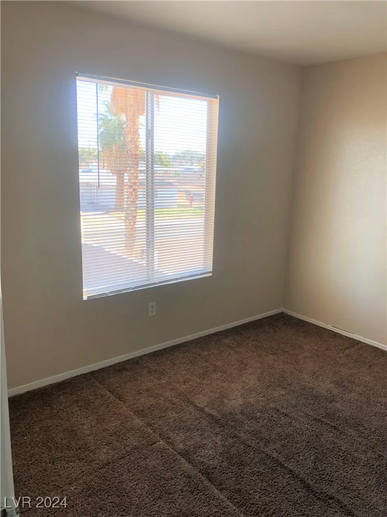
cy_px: 258
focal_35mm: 28
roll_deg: +0.2
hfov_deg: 49.7
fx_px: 417
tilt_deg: -10.1
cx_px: 194
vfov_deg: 63.4
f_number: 1.8
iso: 32
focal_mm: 4
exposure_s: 1/120
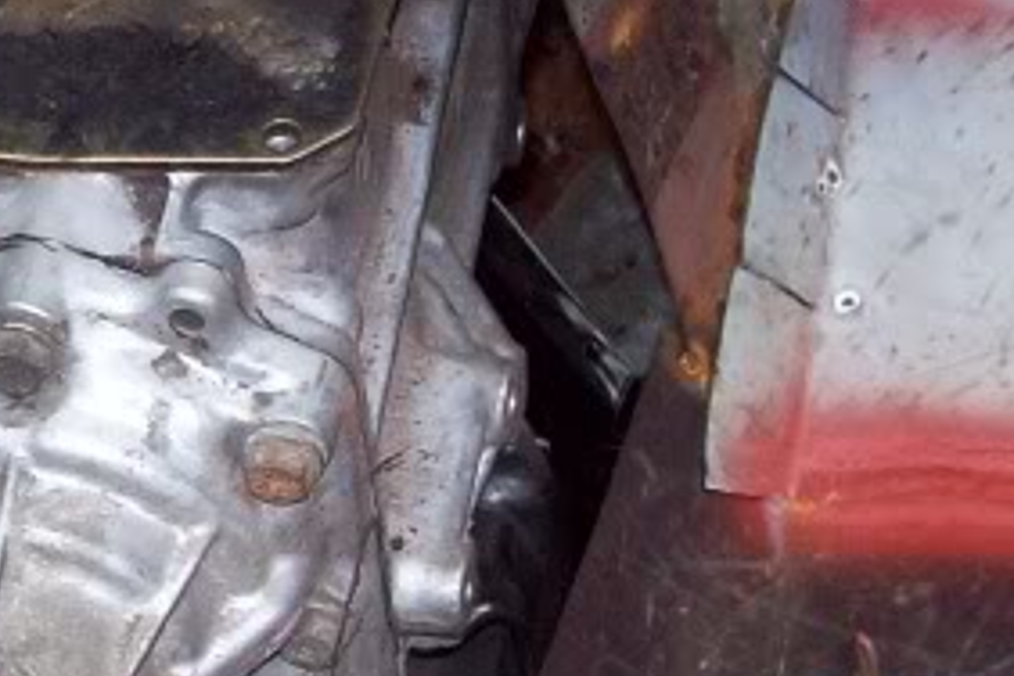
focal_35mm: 136
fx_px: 3830
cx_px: -108
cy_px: 266
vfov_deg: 10.1
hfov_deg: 14.7
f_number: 2.7
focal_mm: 6
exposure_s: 1/64
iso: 80
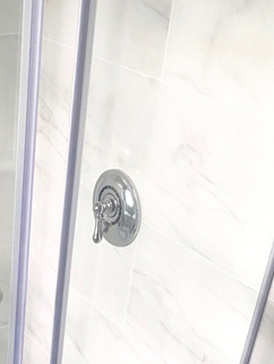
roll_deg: -1.6
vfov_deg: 29.5
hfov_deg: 22.9
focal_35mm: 62
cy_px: 347
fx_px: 653
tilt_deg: -33.7
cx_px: 9
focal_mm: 4.25
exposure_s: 1/60
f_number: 1.8
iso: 250
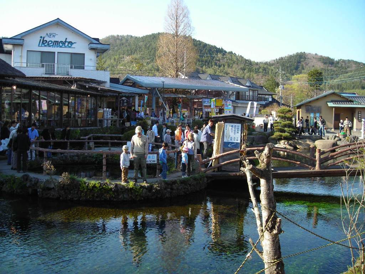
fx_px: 401
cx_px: 182
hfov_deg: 49.0
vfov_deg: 37.7
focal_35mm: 38
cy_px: 137
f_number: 3.2
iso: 50
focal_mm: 6.3
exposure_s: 1/193
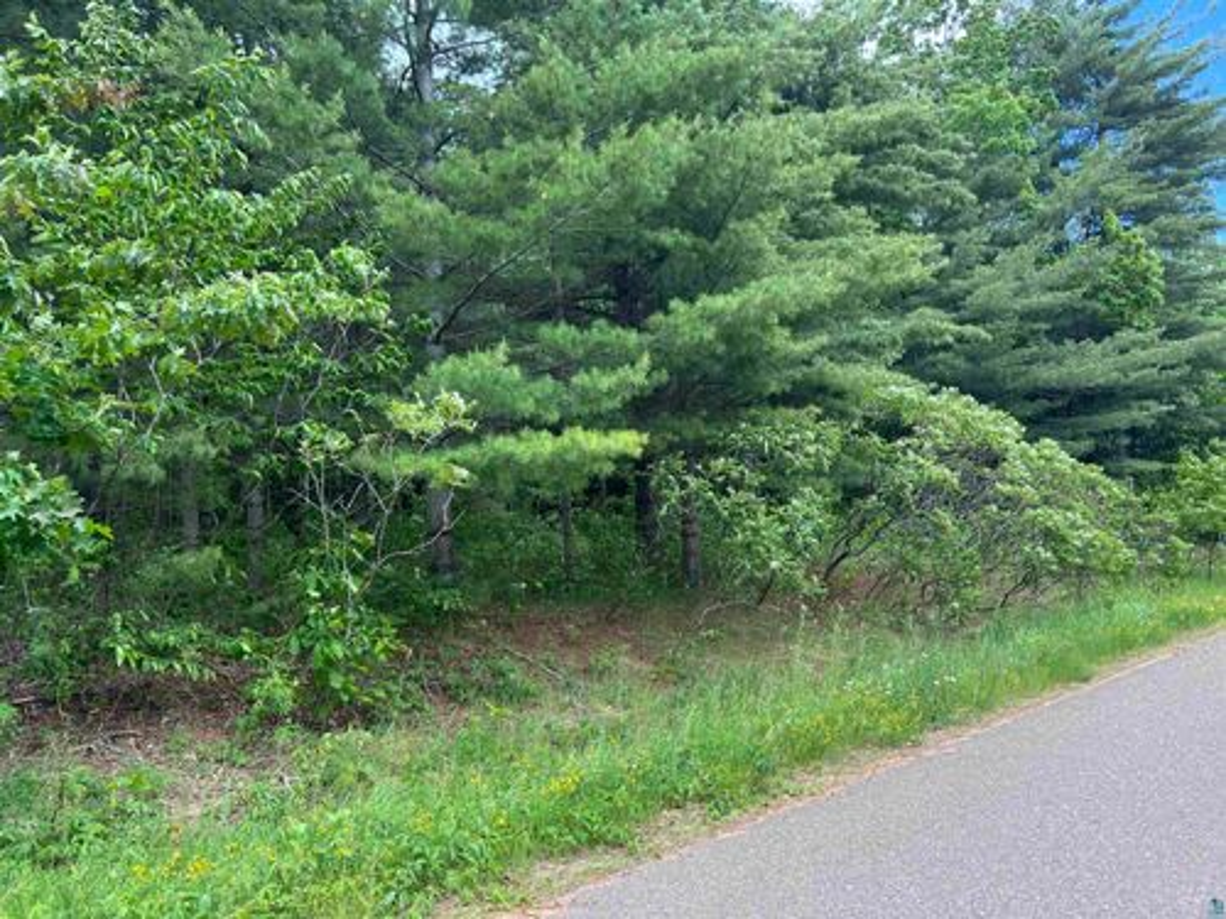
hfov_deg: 67.3
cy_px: 460
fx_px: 921
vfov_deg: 53.1
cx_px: 613
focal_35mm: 26
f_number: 1.5
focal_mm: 5.7
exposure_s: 1/666
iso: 50
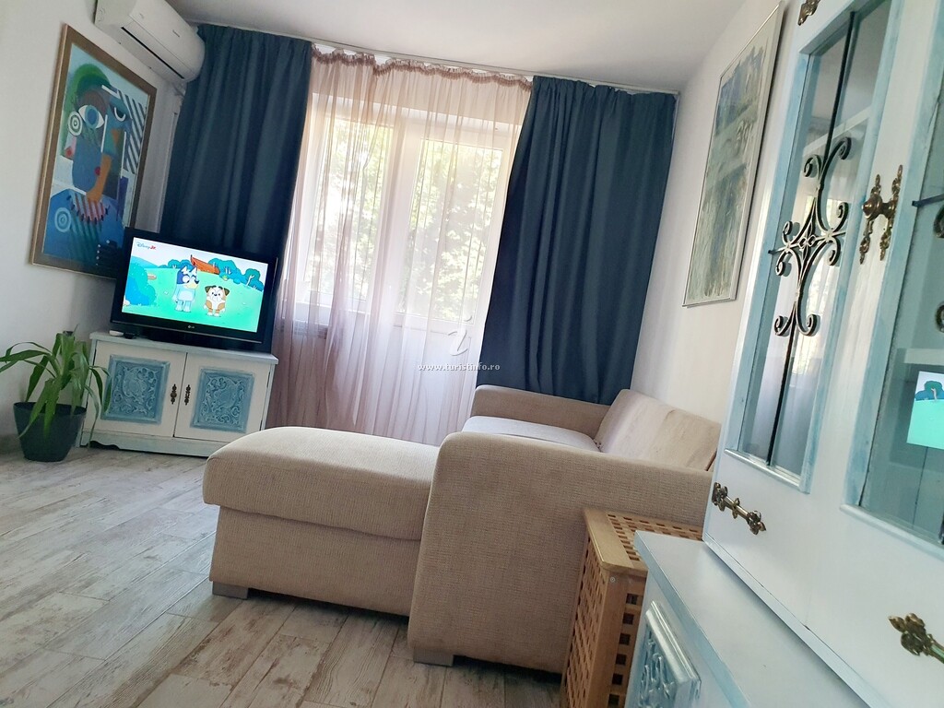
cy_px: 354
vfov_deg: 53.1
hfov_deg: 67.3
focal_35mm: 26
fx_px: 709
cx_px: 472
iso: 200
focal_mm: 4.32
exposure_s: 1/50
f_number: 2.4
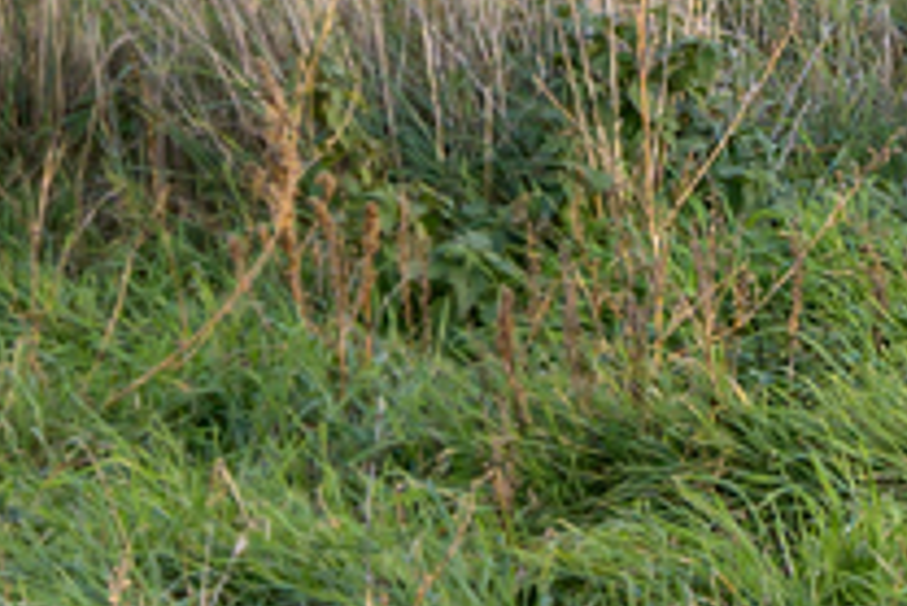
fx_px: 6530
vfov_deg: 5.2
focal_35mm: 259
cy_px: -763
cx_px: 1295
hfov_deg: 7.8
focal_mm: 30
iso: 200
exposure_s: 1/90
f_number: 9.5
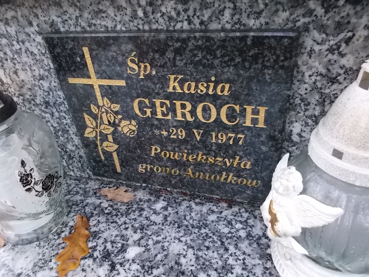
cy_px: 138
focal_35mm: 26
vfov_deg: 53.1
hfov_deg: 67.3
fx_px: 277
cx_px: 184
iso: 400
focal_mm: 4.6
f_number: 3.2
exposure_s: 1/250
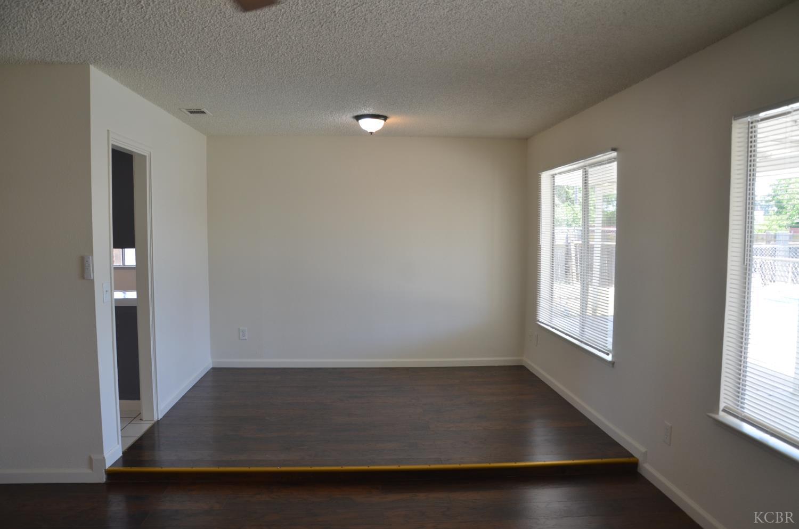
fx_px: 598
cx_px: 400
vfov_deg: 47.7
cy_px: 264
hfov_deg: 67.5
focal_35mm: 27
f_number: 5.6
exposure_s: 1/125
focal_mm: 18
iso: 400
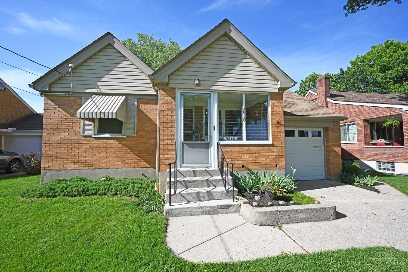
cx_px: 204
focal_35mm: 16
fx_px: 176
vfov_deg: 75.5
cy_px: 136
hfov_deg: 98.5
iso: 100
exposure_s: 1/320
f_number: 6.3
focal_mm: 15.5
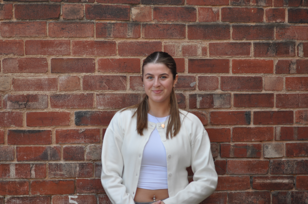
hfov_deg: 27.0
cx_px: 154
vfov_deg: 18.1
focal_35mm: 75
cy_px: 102
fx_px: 641
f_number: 2.8
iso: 200
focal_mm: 50
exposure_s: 1/640
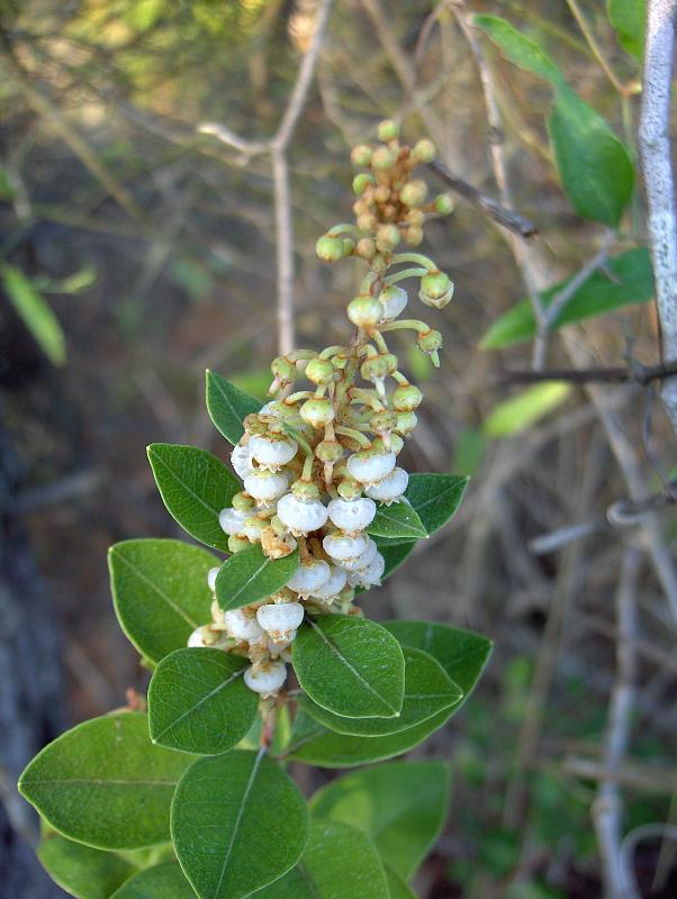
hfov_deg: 36.9
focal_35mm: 39
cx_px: 338
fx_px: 1015
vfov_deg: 47.8
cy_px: 450
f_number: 2.8
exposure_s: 1/65.1
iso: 100
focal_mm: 8
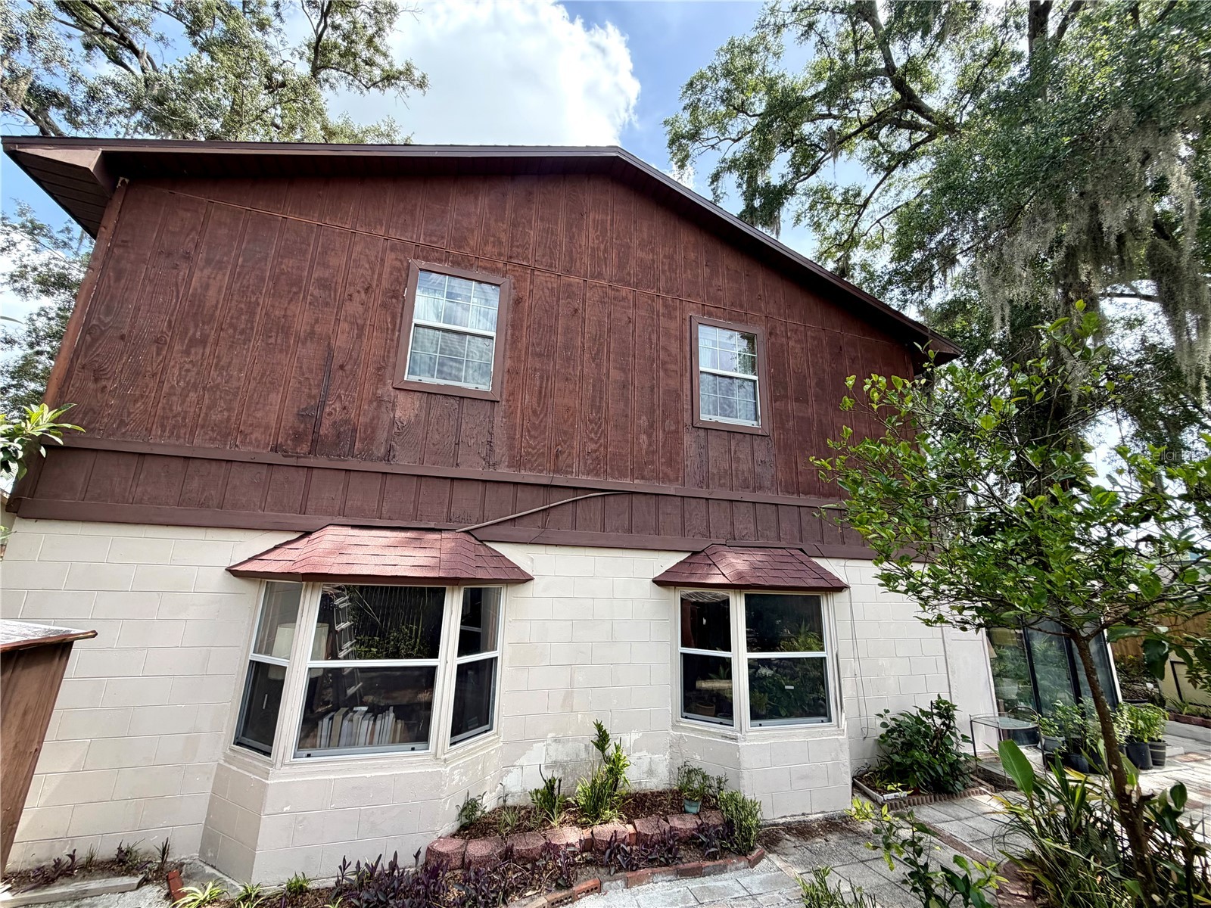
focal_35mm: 14
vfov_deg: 85.7
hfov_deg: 102.1
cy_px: 454
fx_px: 490
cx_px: 606
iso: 64
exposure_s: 1/502
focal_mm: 2.22
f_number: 2.2
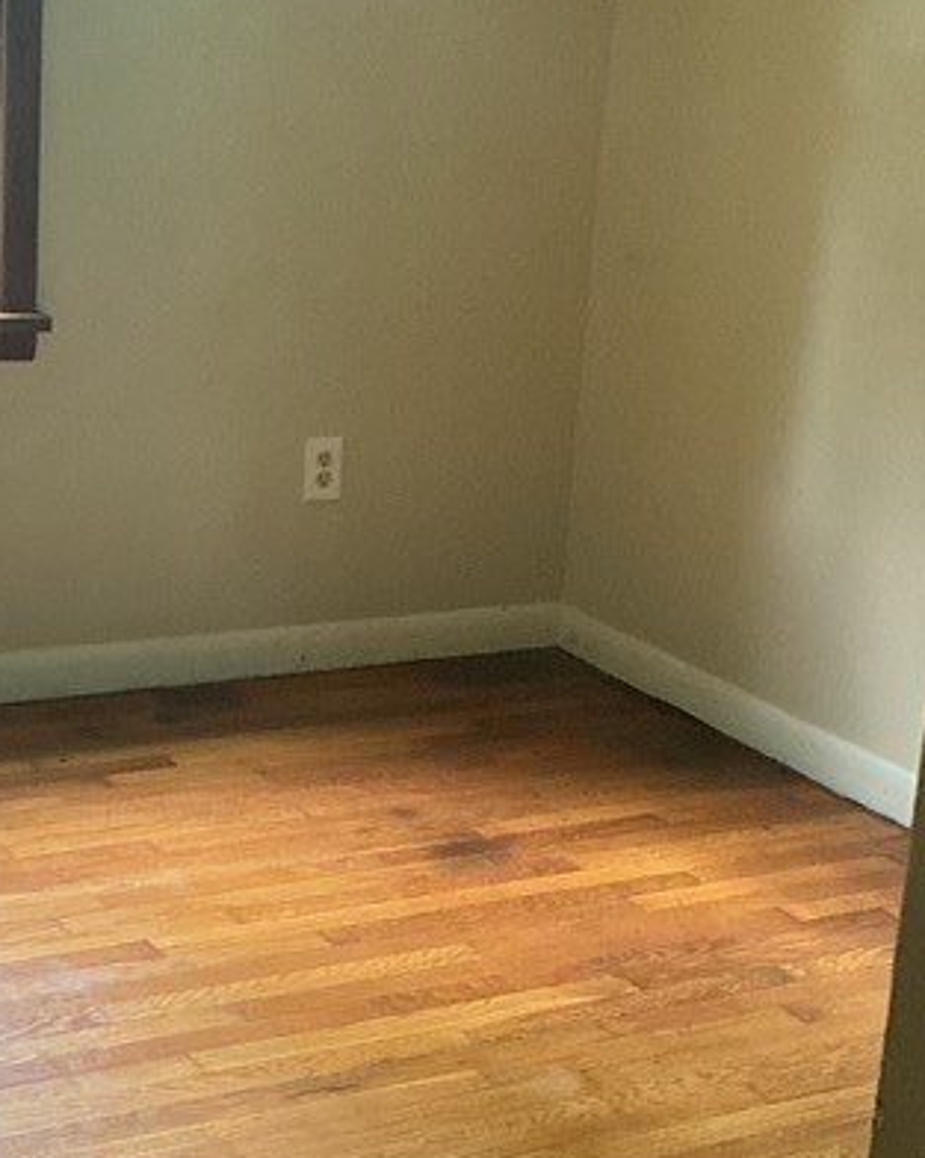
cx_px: 411
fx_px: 2535
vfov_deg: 25.7
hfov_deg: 20.7
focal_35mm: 74
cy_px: 626
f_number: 1.8
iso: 200
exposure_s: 1/60
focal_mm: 3
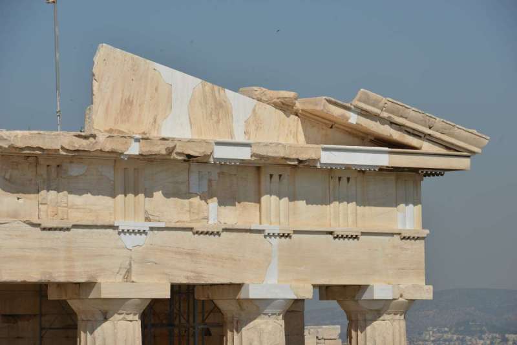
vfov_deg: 6.9
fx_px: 2873
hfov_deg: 10.3
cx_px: 258
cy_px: 172
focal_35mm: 200
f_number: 13
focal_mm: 200
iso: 100
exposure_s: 1/320
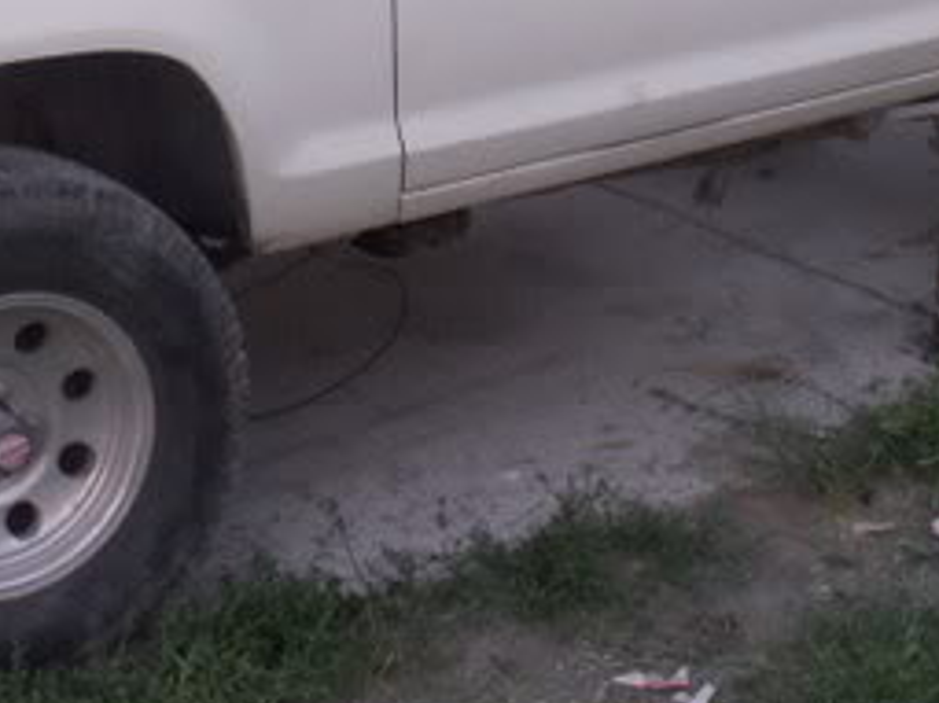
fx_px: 2386
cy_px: -7
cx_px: 398
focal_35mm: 88
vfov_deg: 16.4
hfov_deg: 22.2
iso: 80
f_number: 2.8
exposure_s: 1/40
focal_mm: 5.86
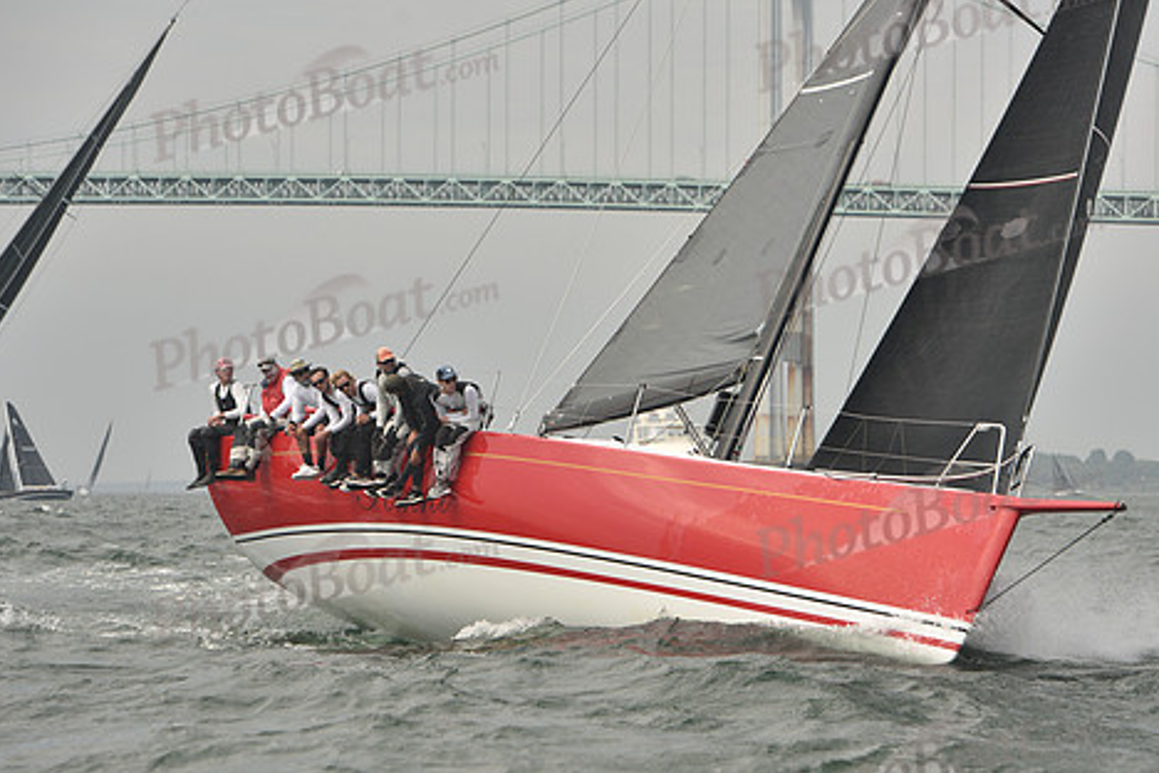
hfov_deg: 12.8
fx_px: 5183
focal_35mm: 161
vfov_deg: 8.5
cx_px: 629
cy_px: 420
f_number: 5.6
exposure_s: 1/640
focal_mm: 130
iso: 250
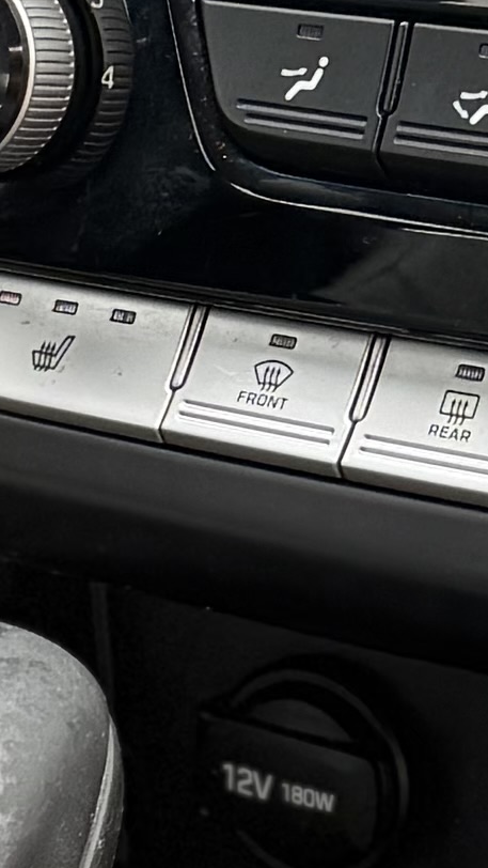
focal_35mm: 184
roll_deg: +8.3
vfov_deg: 11.7
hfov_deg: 6.5
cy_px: 376
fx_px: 4231
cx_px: -258
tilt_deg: -23.4
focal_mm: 6.76
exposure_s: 1/237
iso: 125
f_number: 1.78
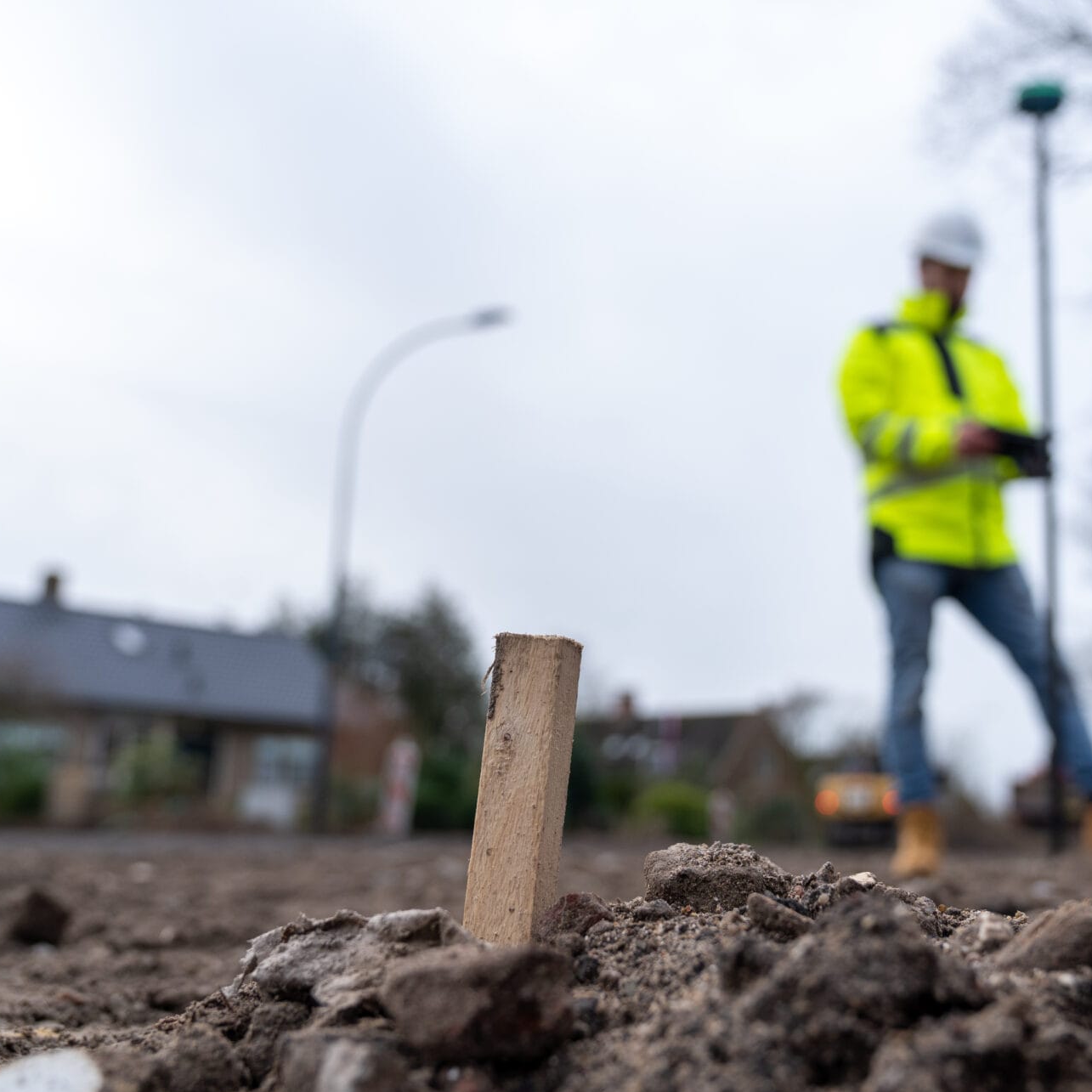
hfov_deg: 39.7
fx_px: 1499
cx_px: 695
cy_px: 526
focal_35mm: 42
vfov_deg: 40.0
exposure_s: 1/500
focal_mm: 31
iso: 320
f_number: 3.5
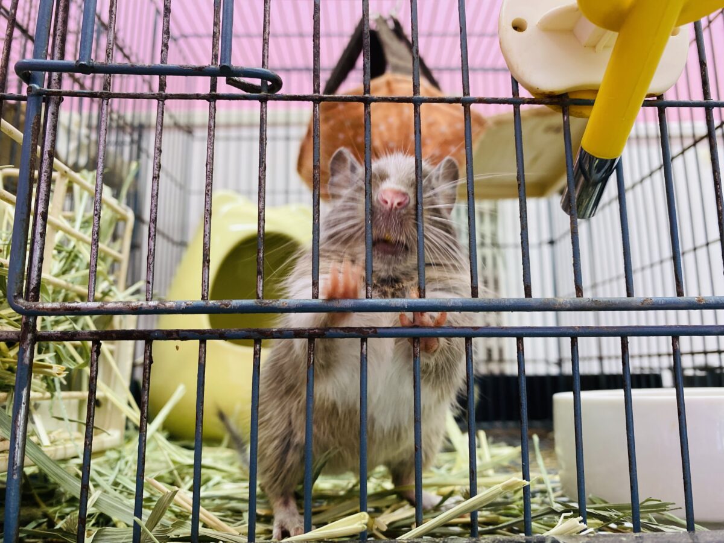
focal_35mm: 25
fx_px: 523
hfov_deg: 69.4
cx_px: 362
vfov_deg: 54.9
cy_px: 272
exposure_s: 1/100
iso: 125
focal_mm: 4.25
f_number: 1.8
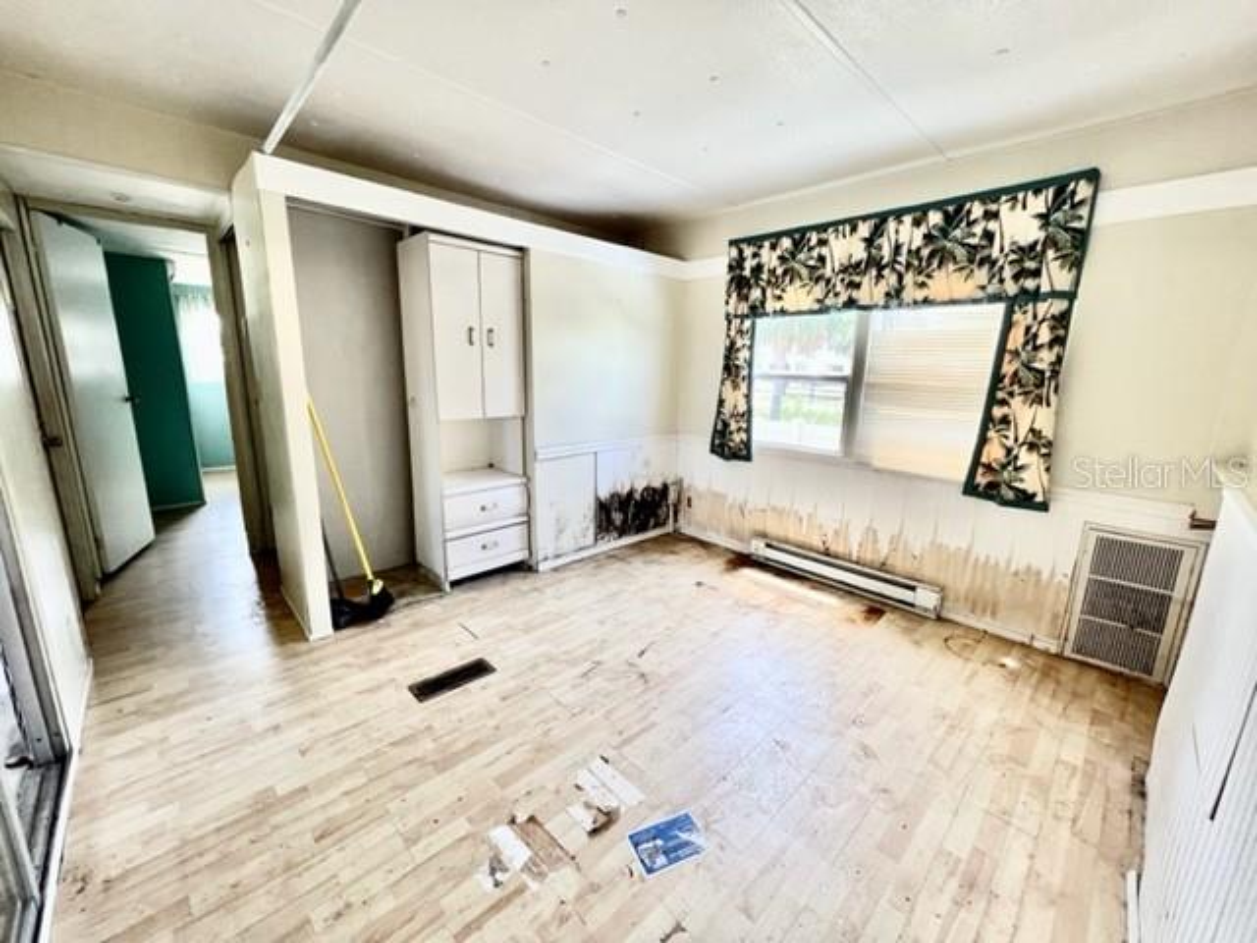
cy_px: 472
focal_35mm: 13
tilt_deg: -12.5
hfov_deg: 106.2
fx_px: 472
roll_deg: -1.4
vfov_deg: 89.9
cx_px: 628
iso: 80
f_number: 1.8
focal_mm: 1.57
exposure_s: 1/122
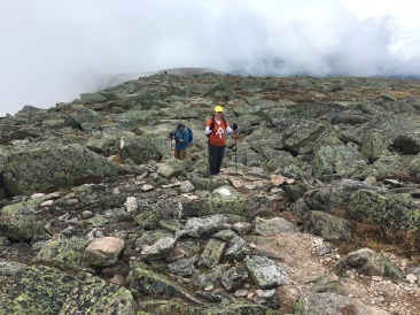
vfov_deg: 48.2
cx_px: 210
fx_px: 352
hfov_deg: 61.7
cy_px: 158
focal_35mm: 29
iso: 25
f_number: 2.2
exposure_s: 1/1603
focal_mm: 4.15
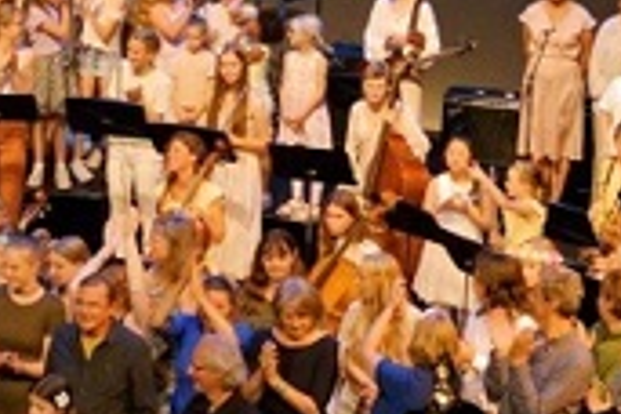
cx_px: -134
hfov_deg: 11.4
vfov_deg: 7.7
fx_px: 3053
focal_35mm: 177
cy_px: 305
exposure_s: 1/160
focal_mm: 30
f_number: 4.5
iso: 3200
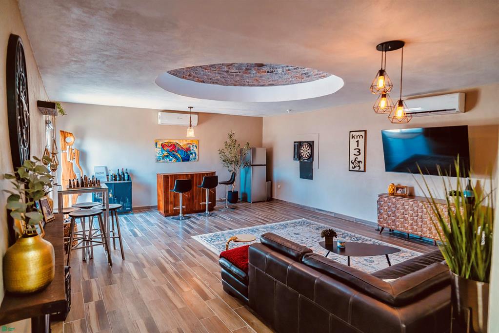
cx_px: 250
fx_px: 277
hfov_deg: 84.0
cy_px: 166
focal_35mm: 20
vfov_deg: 61.9
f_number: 3.2
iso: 400
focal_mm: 20
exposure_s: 1/100
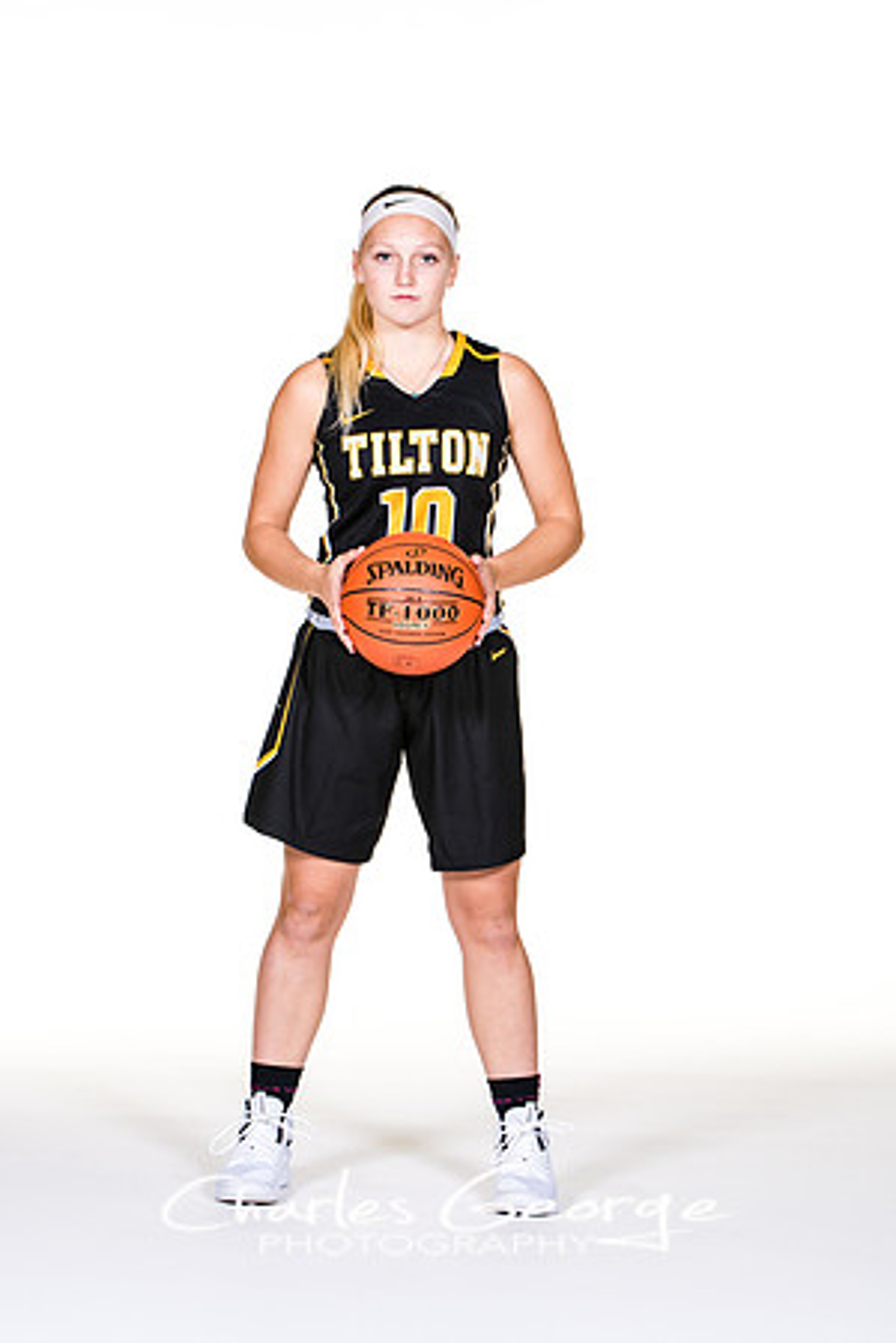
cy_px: 672
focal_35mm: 129
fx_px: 4816
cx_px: 448
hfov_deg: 10.6
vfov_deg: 15.9
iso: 200
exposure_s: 1/160
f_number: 6.3
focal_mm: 86
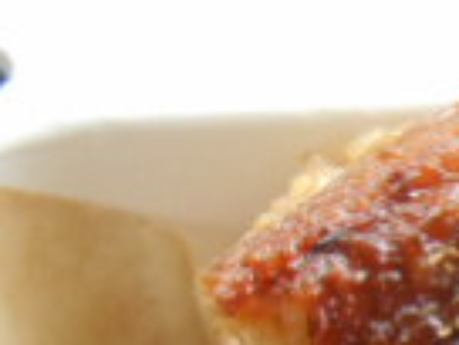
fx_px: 3806
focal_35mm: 287
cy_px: 673
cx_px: 996
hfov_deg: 6.6
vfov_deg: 5.1
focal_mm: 10.9
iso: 400
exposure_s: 1/30
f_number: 4.4
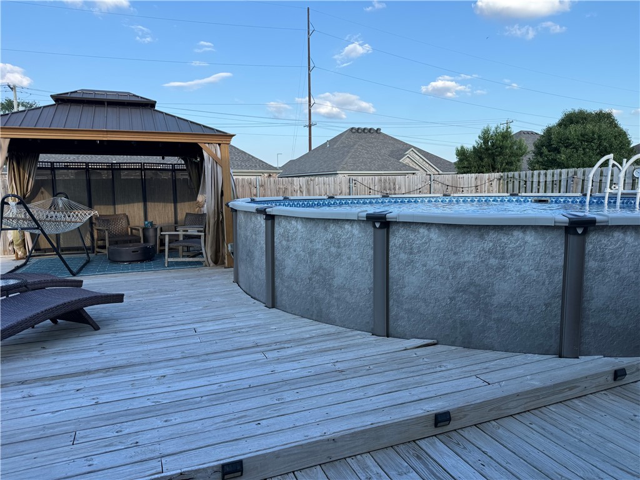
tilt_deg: -8.0
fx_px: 444
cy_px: 240
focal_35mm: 24
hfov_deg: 71.6
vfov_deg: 56.8
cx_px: 320
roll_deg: +0.9
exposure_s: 1/1618
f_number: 1.78
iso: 80
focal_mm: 6.76
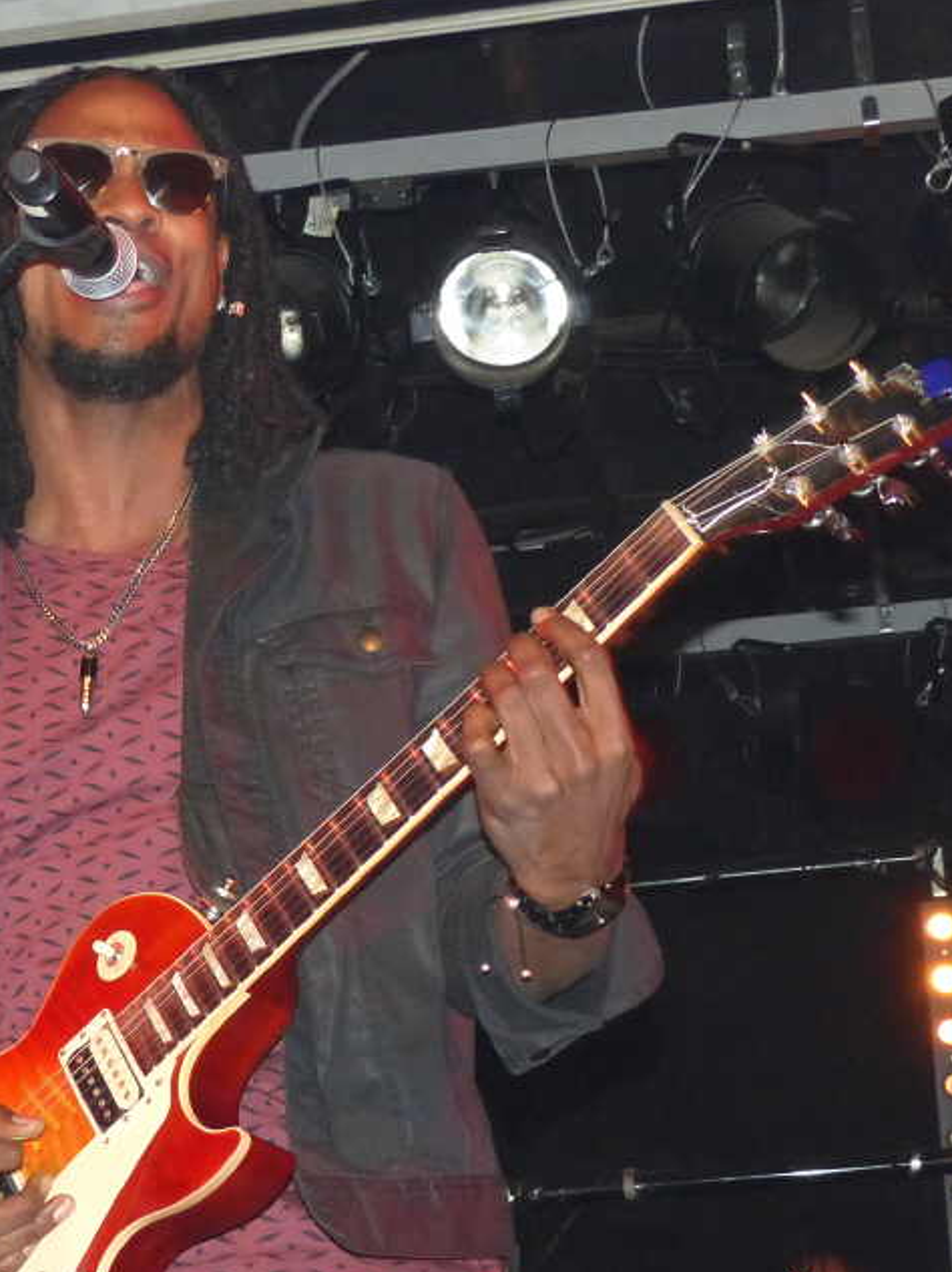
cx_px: 250
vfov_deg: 24.6
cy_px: 808
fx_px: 2900
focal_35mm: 79
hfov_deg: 18.5
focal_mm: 9.1
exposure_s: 1/60
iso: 400
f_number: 2.8
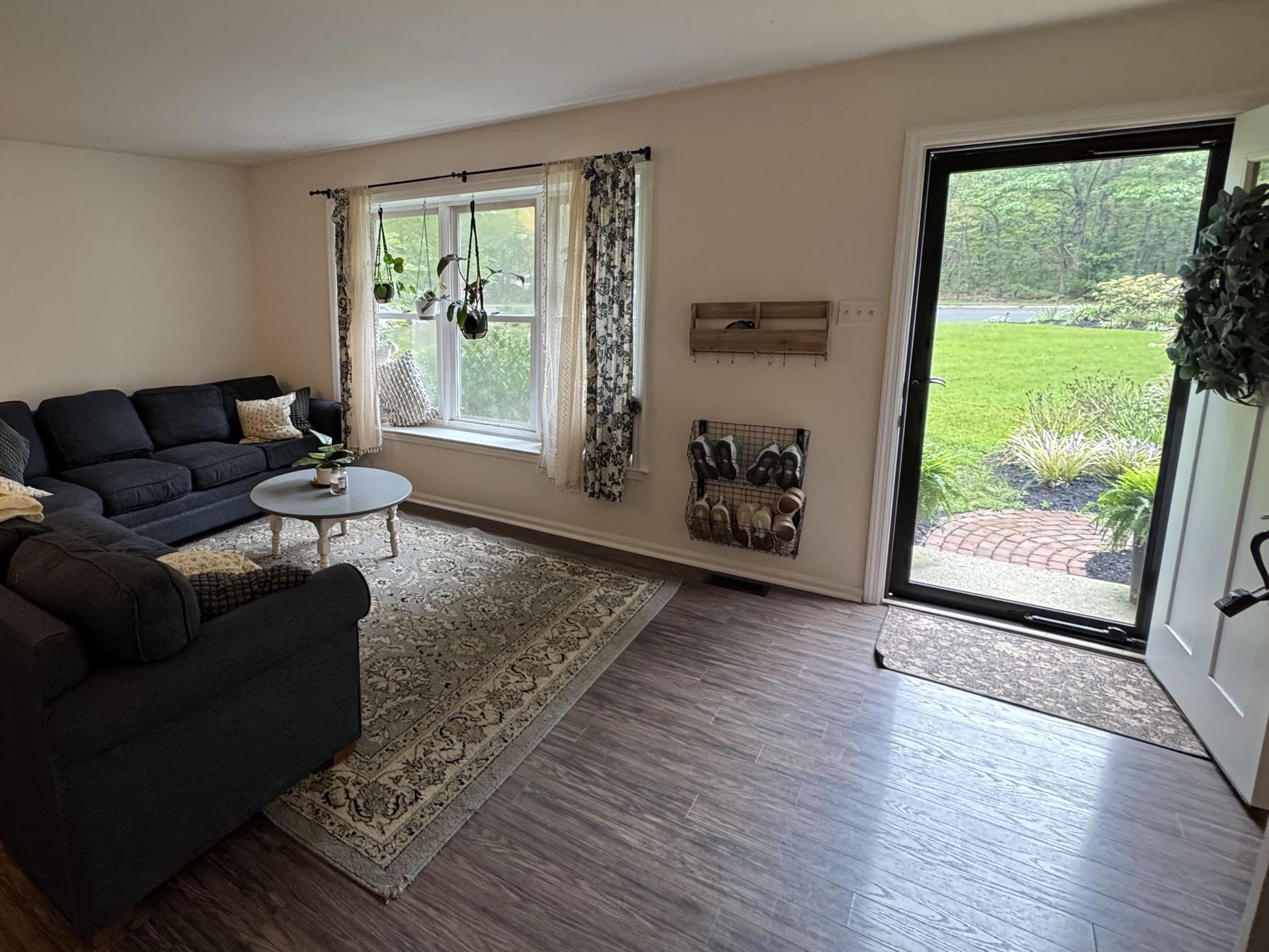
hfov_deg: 78.3
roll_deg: +1.4
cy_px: 401
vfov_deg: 65.6
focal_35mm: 20
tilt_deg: -10.2
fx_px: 733
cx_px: 394
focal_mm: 2.22
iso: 320
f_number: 2.2
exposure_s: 1/60
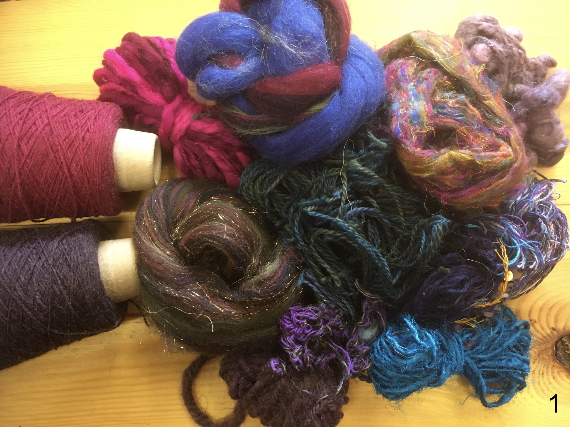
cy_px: 214
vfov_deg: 48.2
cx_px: 285
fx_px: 478
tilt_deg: -88.0
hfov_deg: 61.7
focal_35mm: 29
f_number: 2.2
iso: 200
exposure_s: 1/20
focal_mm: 4.15
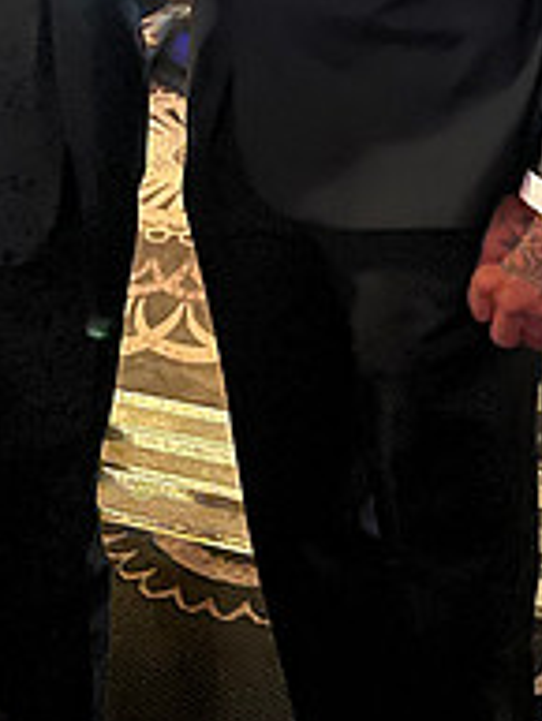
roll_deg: +1.8
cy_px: -325
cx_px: 118
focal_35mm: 78
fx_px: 1627
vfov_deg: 21.5
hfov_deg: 18.8
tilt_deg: -9.0
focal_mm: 5.7
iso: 1250
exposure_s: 1/15
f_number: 1.5
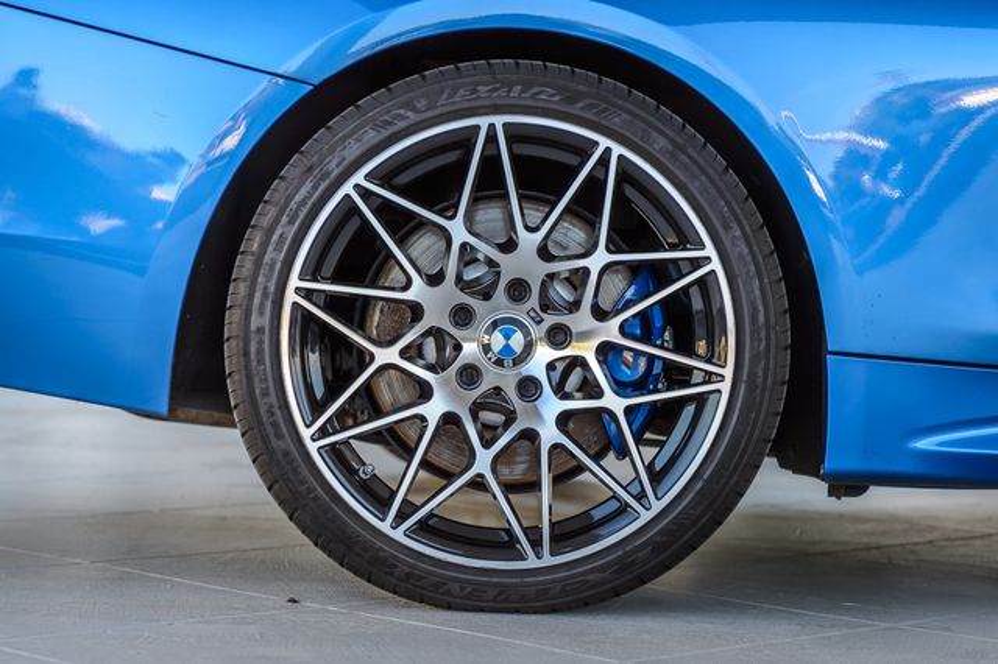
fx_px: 2473
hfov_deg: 22.8
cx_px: 477
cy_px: 341
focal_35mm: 89
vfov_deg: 15.3
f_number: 4
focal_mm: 70
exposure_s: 1/640
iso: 400
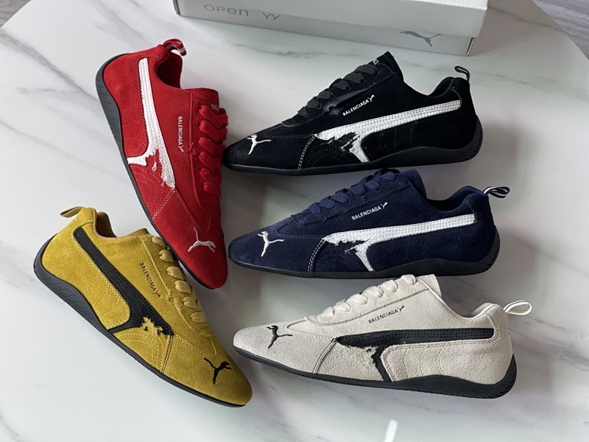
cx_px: 294
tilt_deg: -71.0
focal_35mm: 64
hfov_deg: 30.3
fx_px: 1089
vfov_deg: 22.9
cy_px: 221
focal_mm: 7.5
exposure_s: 1/121
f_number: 2.2
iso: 64
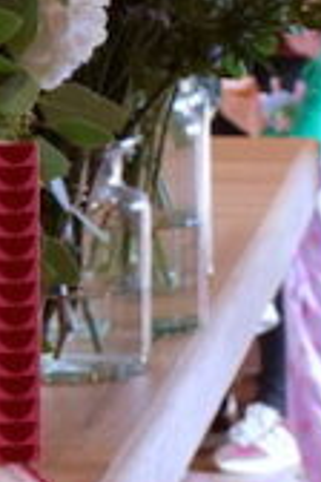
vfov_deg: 7.9
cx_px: -375
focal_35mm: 261
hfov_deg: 5.1
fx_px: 3491
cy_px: 20
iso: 2000
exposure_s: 1/60
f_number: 7.1
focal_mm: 38
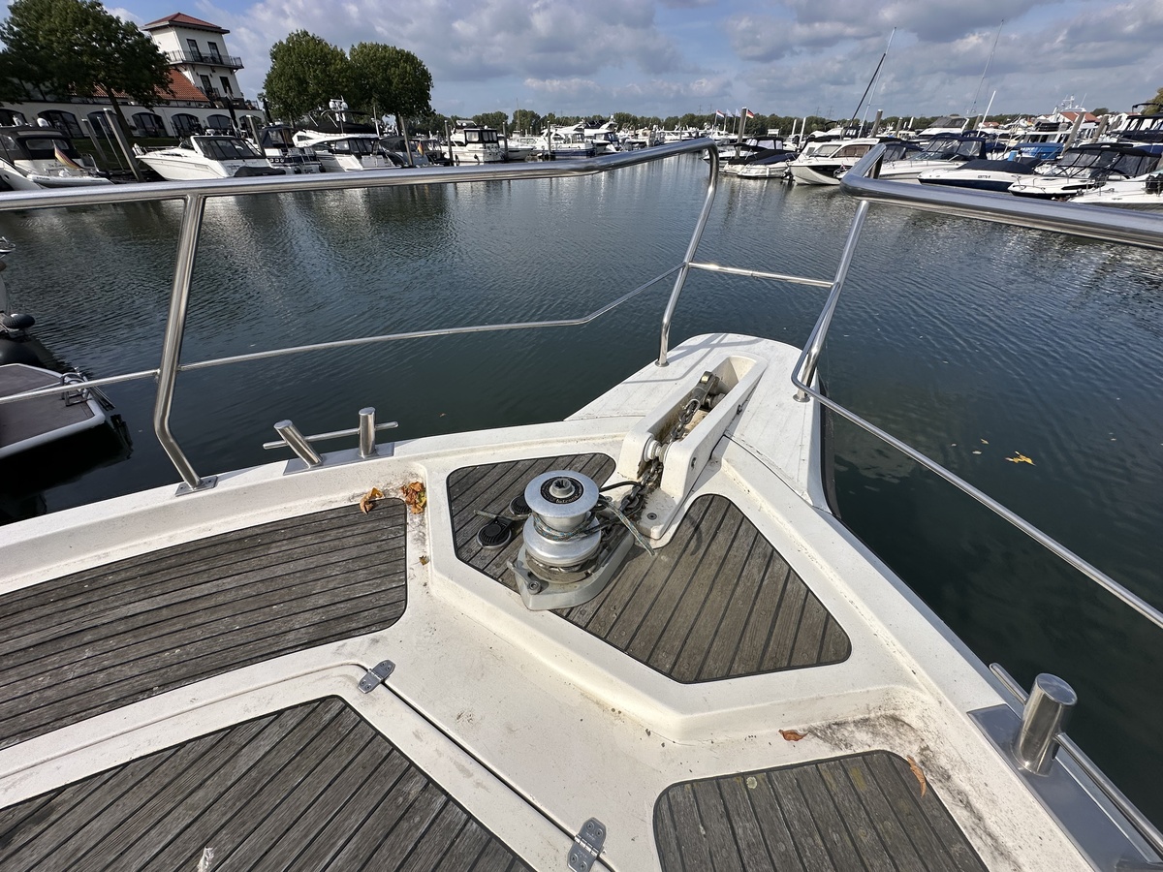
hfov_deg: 102.1
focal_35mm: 14
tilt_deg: -32.4
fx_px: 470
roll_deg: +1.1
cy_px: 436
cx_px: 582
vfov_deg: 85.7
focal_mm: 2.22
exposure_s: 1/2882
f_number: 2.2
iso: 40
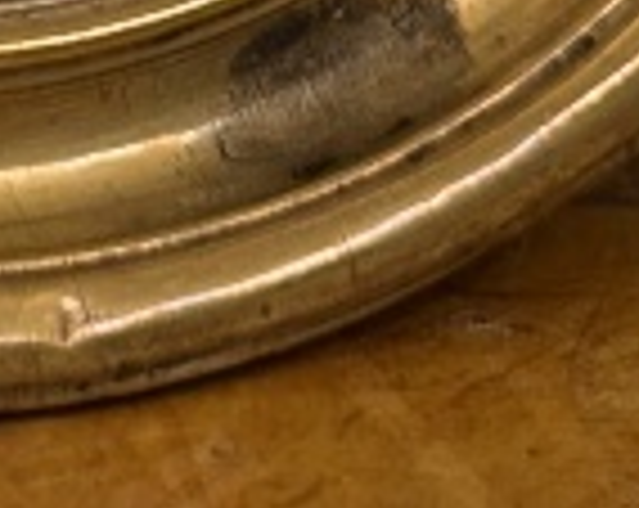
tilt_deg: -13.9
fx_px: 7493
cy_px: -1137
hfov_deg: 4.9
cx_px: -81
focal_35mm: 397
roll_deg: +0.1
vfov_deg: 3.8
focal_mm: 6.93
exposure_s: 1/33
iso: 160
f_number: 1.48
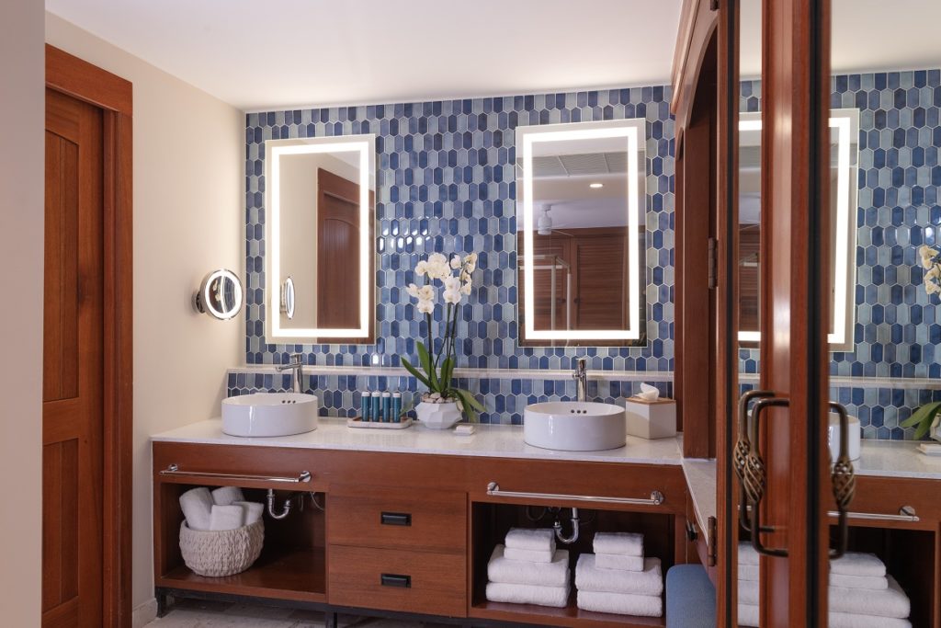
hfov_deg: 65.5
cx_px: 470
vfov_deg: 46.4
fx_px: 732
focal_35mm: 28
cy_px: 314
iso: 400
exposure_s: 1/4
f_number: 9
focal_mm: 28
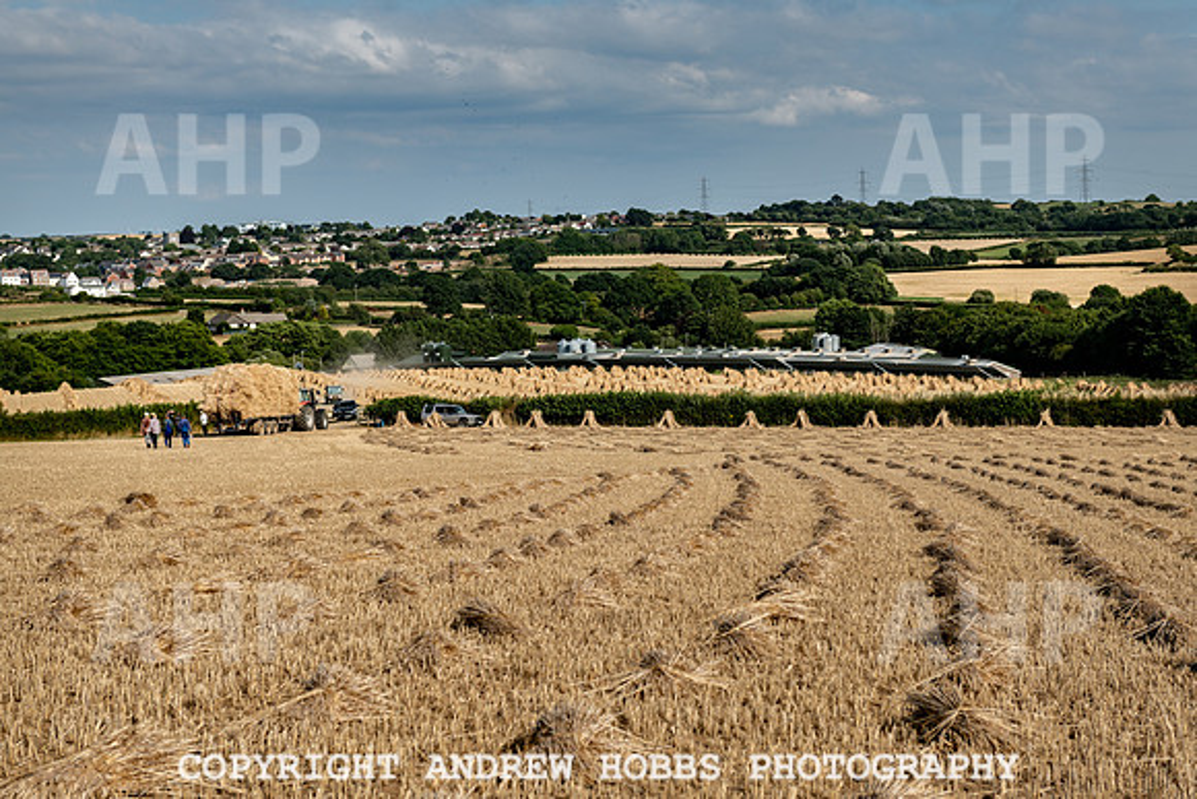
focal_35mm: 70
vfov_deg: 19.5
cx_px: 598
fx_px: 2328
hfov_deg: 28.8
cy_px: 400
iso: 64
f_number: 5.6
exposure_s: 1/1600
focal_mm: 70
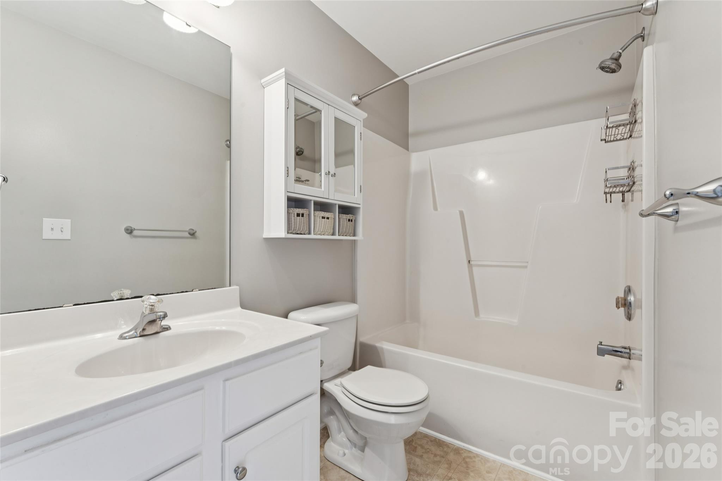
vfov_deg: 74.8
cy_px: 240
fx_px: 315
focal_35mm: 16
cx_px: 361
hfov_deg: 97.8
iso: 100
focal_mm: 15.7
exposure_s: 1/1.25
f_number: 13
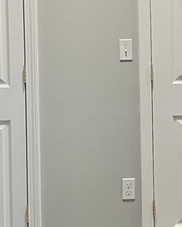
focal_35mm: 122
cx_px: 191
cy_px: 63
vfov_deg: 15.7
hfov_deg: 12.5
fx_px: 821
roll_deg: +1.9
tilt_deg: -3.2
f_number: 1.5
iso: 125
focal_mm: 5.7
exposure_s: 1/60
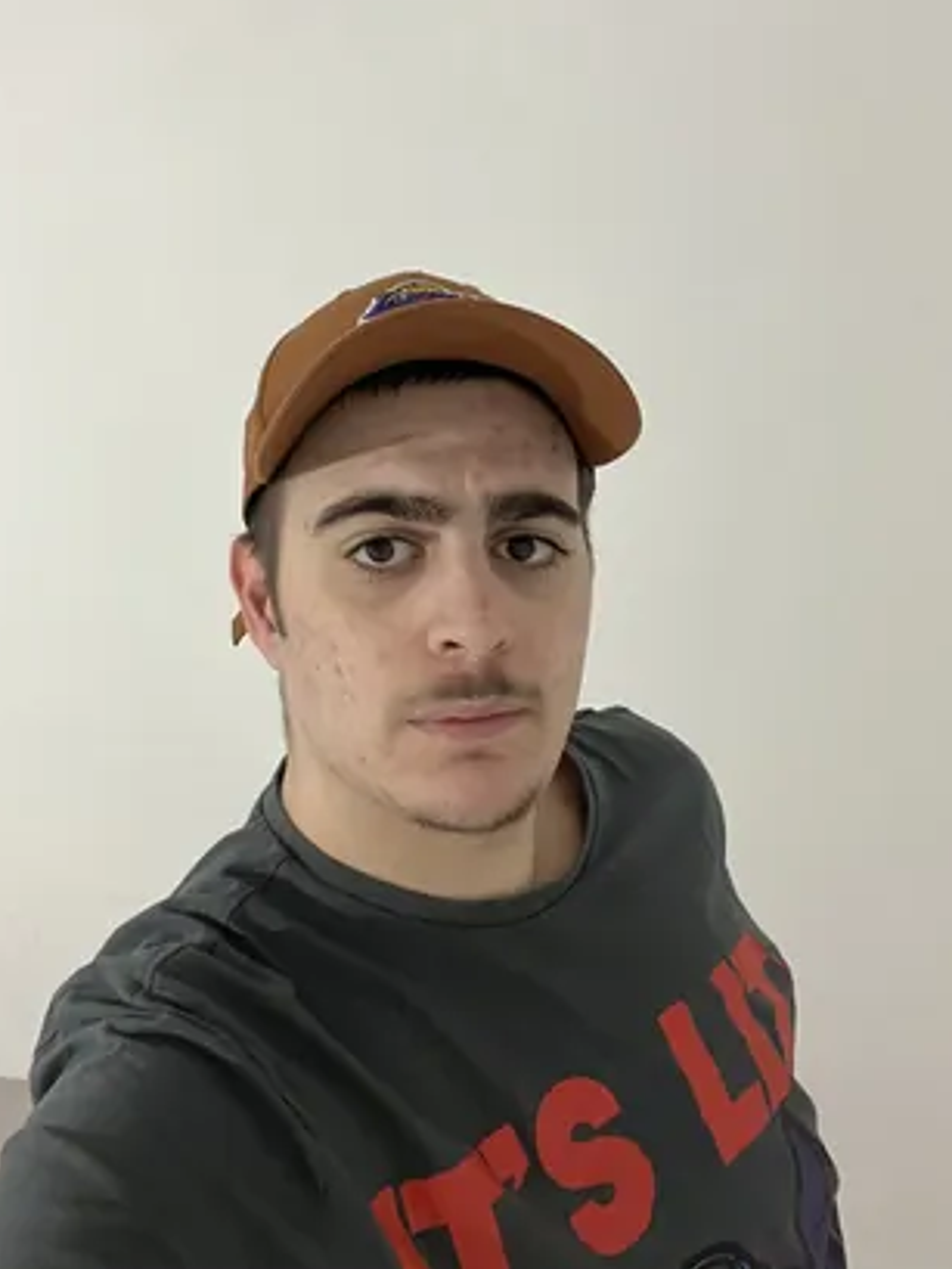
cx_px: 468
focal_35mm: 33
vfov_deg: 55.2
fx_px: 1209
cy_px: 574
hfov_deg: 43.0
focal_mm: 2.71
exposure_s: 1/33
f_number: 2.2
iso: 250
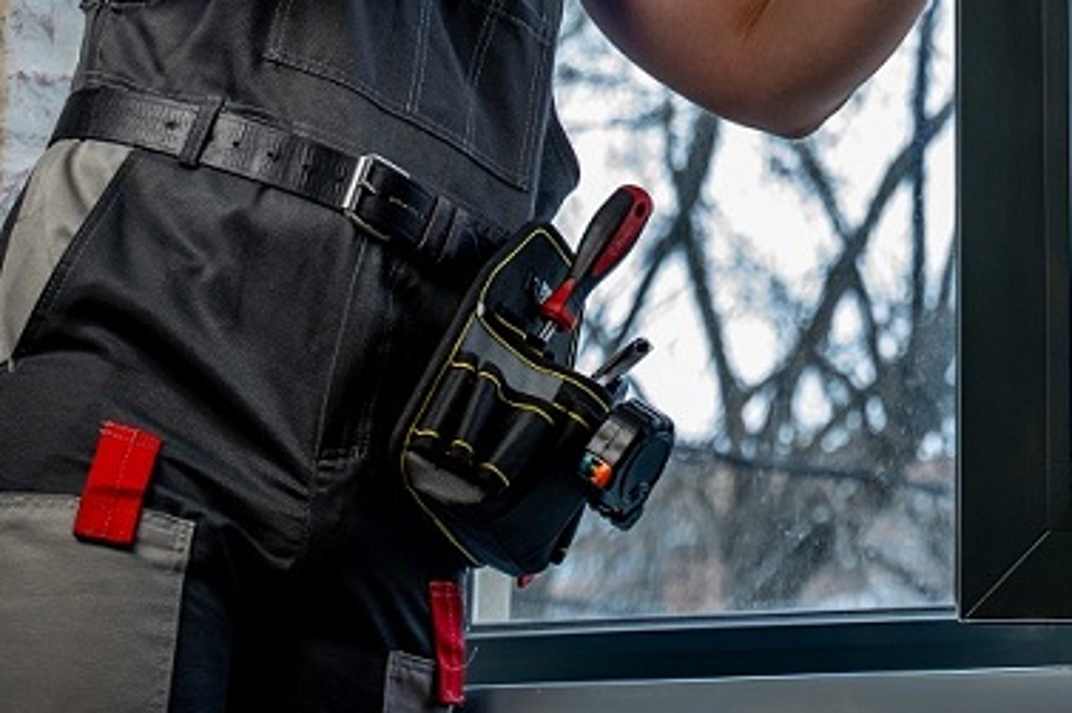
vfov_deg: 11.0
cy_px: -173
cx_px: 1132
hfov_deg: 16.4
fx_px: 3631
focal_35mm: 122
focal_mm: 46
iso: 800
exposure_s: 1/50
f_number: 3.2
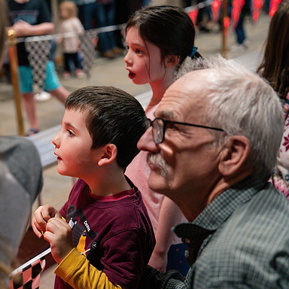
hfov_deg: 28.9
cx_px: 93
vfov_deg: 29.1
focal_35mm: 59
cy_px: 145
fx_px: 557
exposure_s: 1/320
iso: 2500
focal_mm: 46
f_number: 2.8
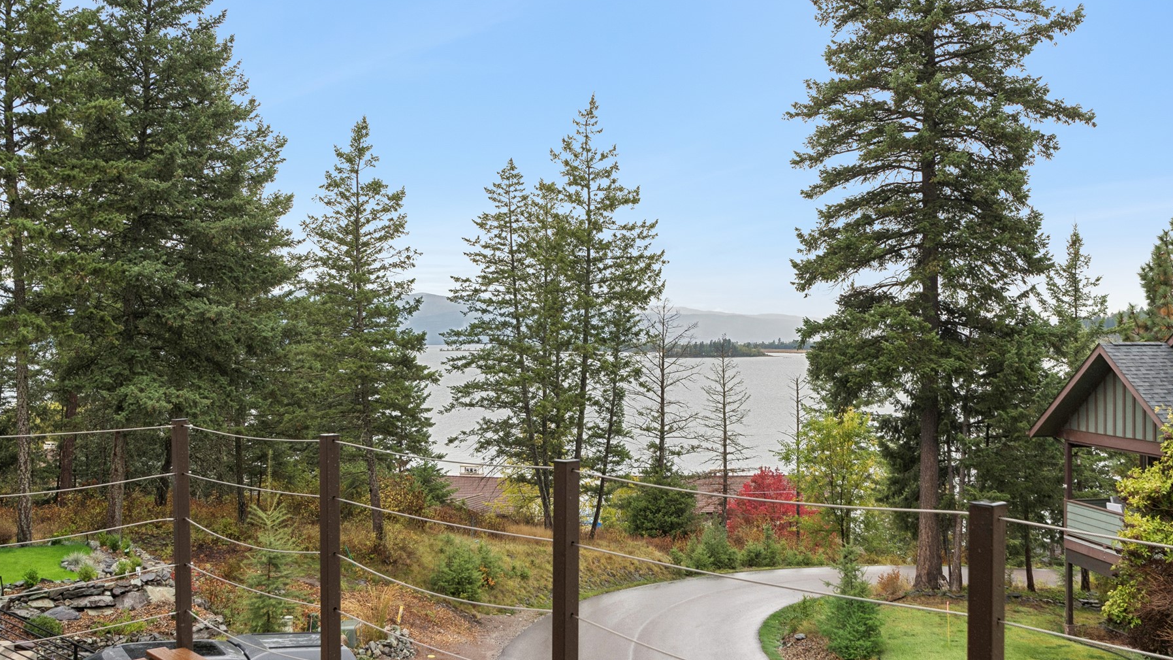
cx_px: 637
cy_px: 349
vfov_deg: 31.2
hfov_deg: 52.7
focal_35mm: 38
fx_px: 1182
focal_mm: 20
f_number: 6.3
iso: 100
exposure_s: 1/250
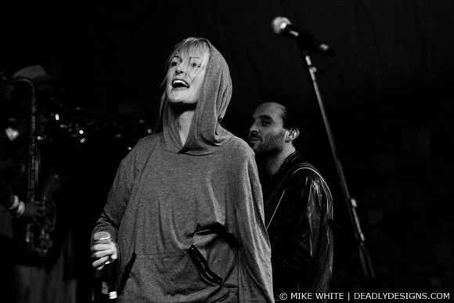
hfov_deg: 13.7
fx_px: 1892
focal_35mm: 150
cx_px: 227
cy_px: 152
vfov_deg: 9.2
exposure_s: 1/160
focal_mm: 100
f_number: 2.8
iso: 1250
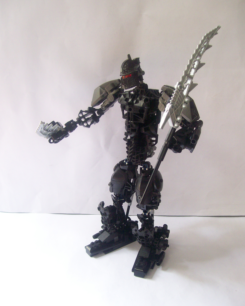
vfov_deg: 47.9
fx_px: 344
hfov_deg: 39.2
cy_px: 162
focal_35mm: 38
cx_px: 123
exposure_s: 1/31
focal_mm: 6
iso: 160
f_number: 2.7
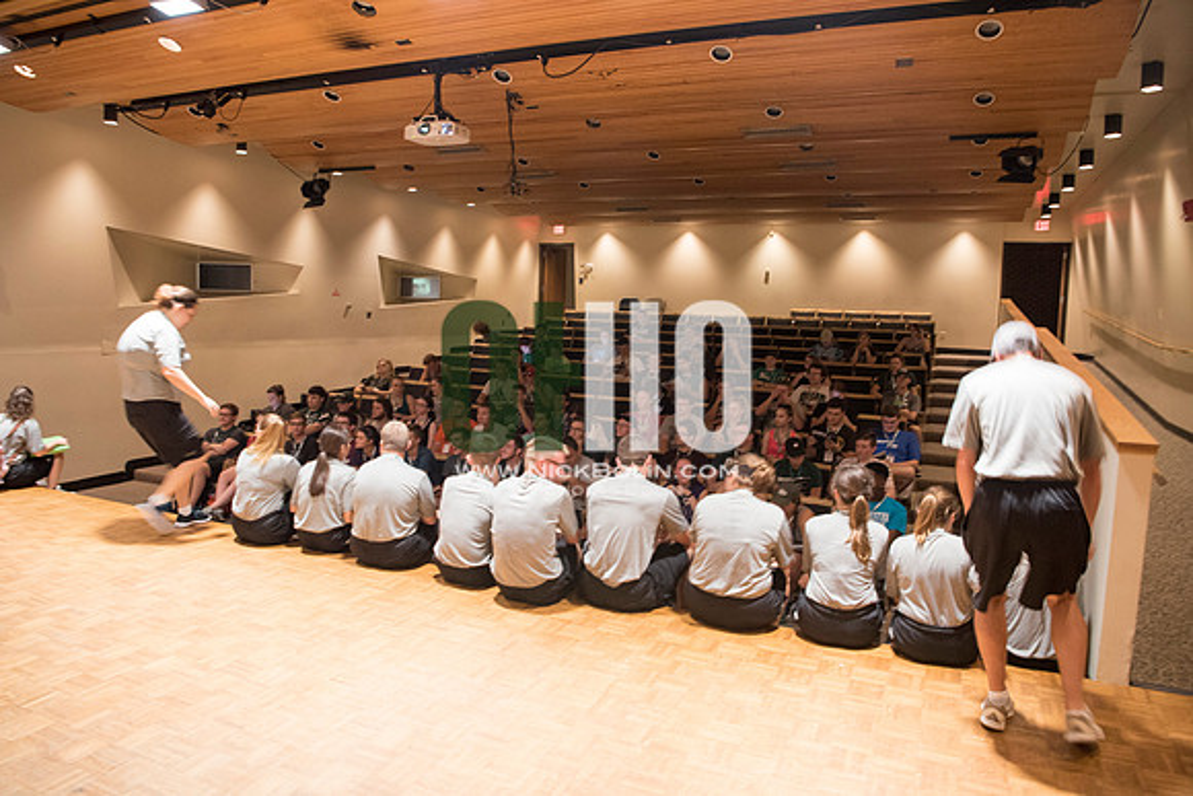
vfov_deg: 53.2
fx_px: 795
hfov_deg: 73.7
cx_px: 596
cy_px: 398
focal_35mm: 24
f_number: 3.5
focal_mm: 24
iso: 2000
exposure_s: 1/20
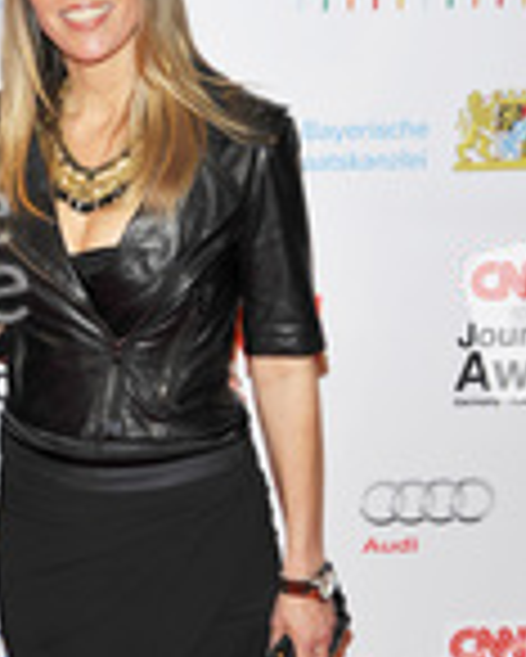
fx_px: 2255
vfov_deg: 16.4
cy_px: 522
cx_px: -70
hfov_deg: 13.0
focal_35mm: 116
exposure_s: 1/250
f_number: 6.3
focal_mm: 45
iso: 800
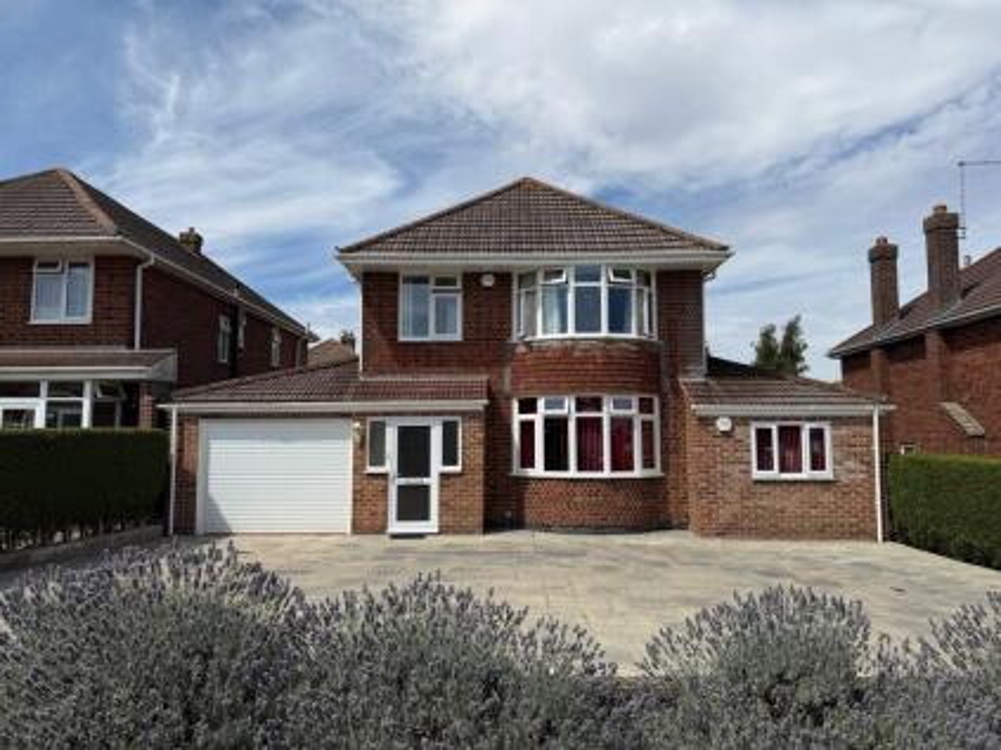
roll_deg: +0.1
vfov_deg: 56.8
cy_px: 375
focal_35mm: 24
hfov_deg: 71.6
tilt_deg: +5.4
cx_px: 500
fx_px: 694
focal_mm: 6.76
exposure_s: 1/7353
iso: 80
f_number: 1.78
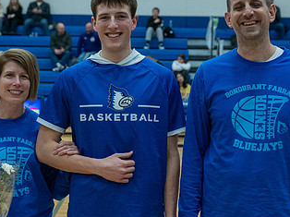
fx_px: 837
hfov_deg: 19.6
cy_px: 75
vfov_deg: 14.7
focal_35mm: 100
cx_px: 87
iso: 2500
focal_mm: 37
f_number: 3.2
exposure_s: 1/500
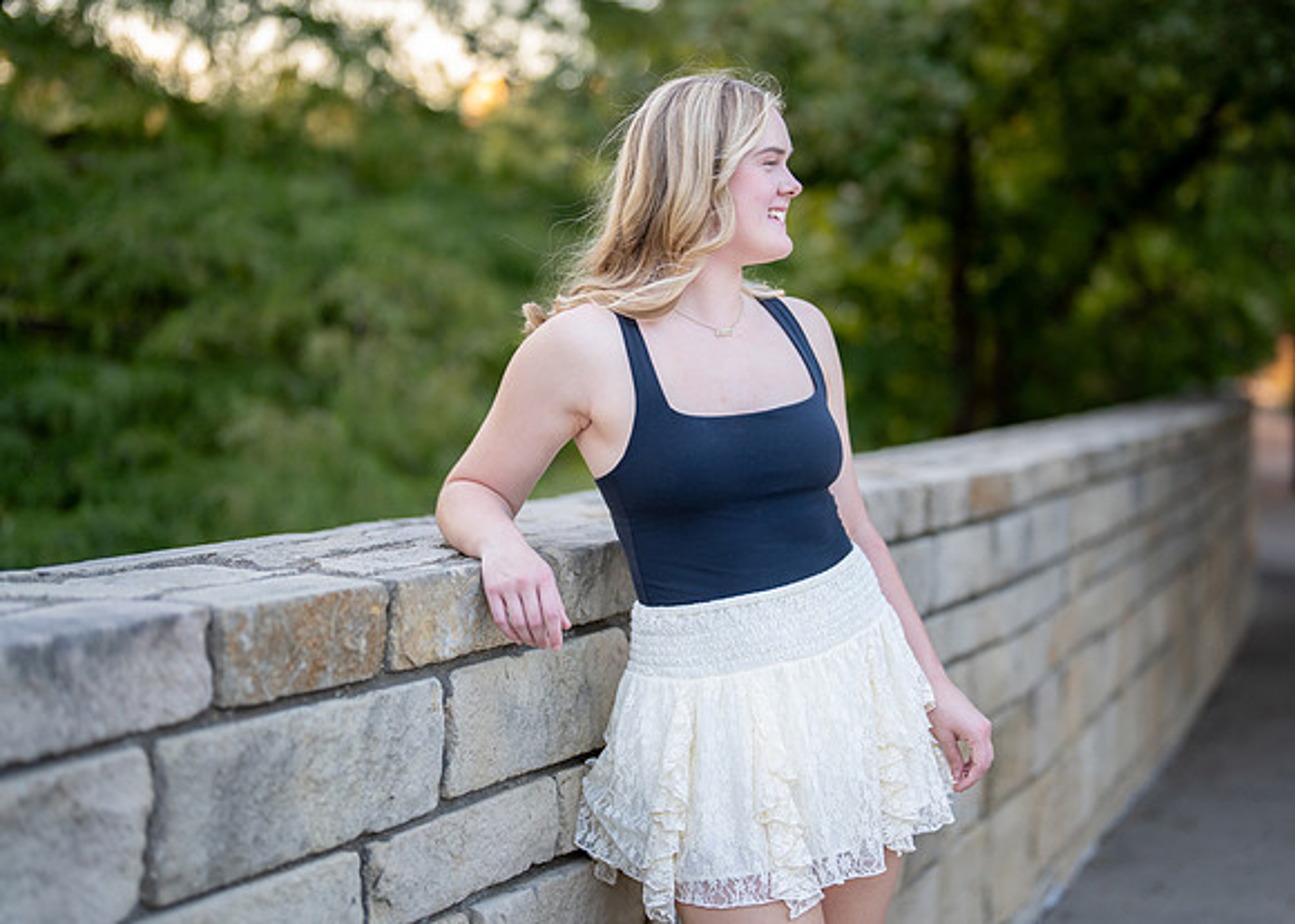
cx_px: 721
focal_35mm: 60
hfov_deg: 32.8
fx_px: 2196
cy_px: 410
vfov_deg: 23.8
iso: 200
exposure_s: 1/500
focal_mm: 50
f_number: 1.2
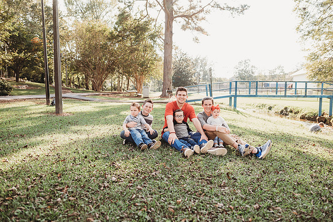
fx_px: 222
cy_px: 111
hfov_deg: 73.7
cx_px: 166
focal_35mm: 24
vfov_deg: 53.2
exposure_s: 1/200
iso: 100
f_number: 3.2
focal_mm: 24
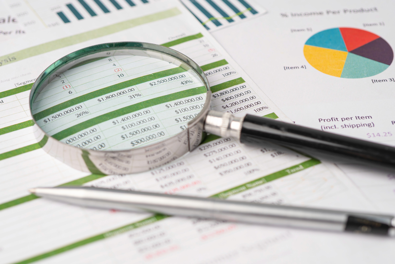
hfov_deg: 27.0
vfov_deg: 18.2
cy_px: 132
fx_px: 823
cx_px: 198
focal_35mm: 75
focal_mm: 50
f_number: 4
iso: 100
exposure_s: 1/60
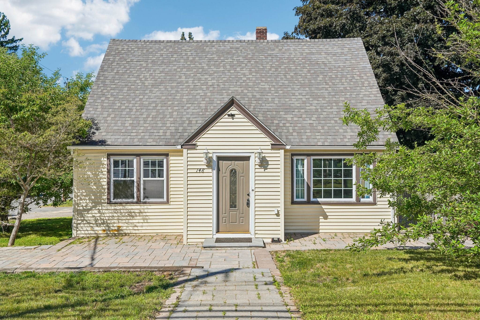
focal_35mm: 35
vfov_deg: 37.8
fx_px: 467
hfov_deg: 54.4
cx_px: 240
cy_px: 160
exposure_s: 1/400
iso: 100
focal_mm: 35
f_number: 8
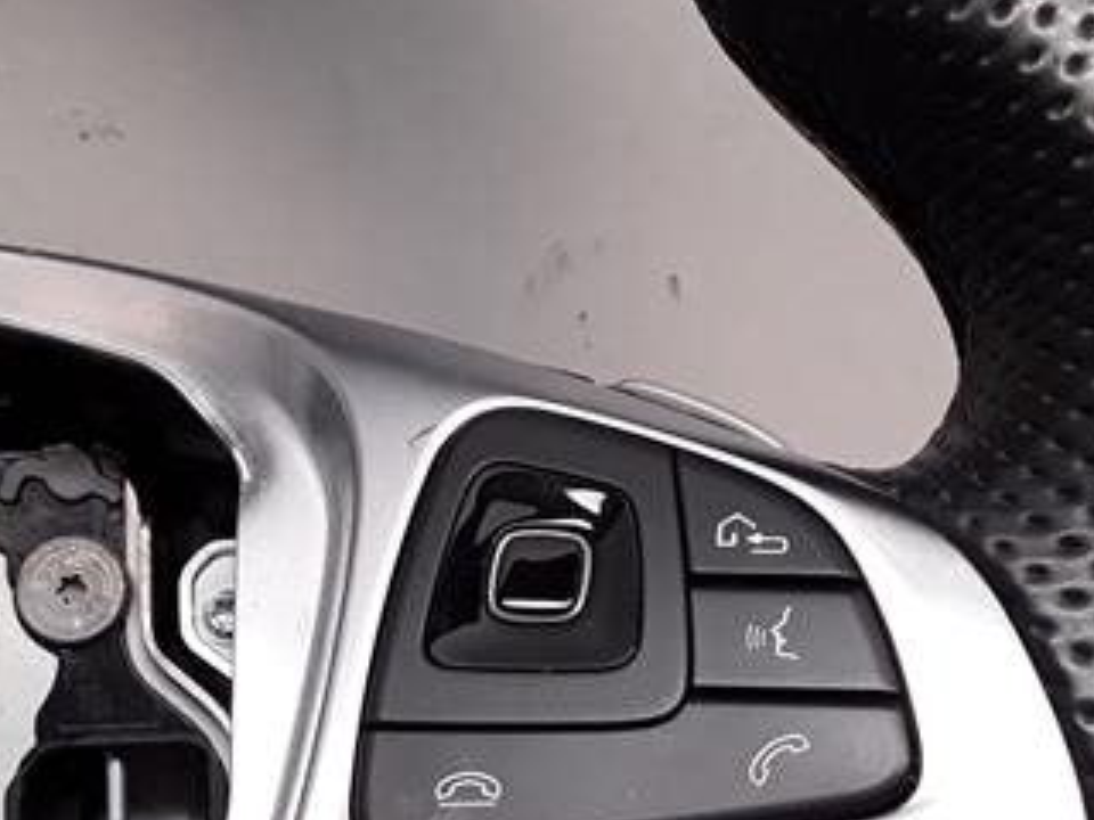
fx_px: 1770
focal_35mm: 56
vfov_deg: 25.9
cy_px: 584
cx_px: 513
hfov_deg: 34.3
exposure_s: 1/116
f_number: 1.9
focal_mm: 2.91
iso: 100
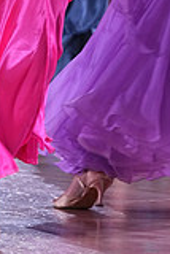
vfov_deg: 3.6
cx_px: -42
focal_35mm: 573
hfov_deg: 2.4
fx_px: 4050
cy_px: -79
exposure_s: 1/250
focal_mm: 158
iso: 2500
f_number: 5
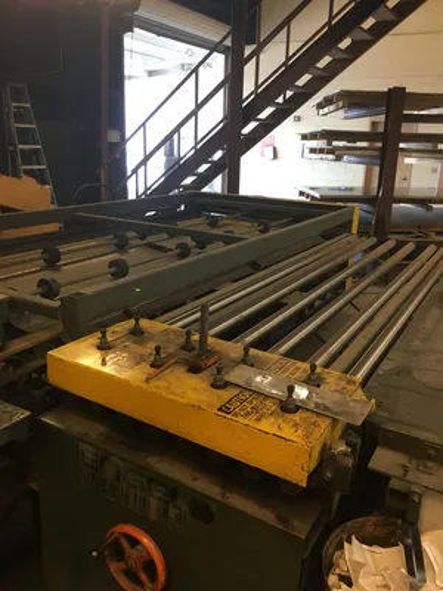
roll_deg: -2.4
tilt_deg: -16.8
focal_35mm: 29
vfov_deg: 61.7
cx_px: 222
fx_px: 495
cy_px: 296
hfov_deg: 48.2
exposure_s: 1/30
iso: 80
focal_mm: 4.15
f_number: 2.2
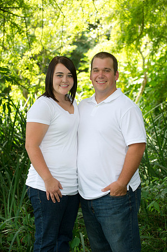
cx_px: 84
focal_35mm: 102
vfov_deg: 20.0
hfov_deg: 13.4
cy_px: 126
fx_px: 711
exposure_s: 1/100
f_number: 5
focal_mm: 102
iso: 320
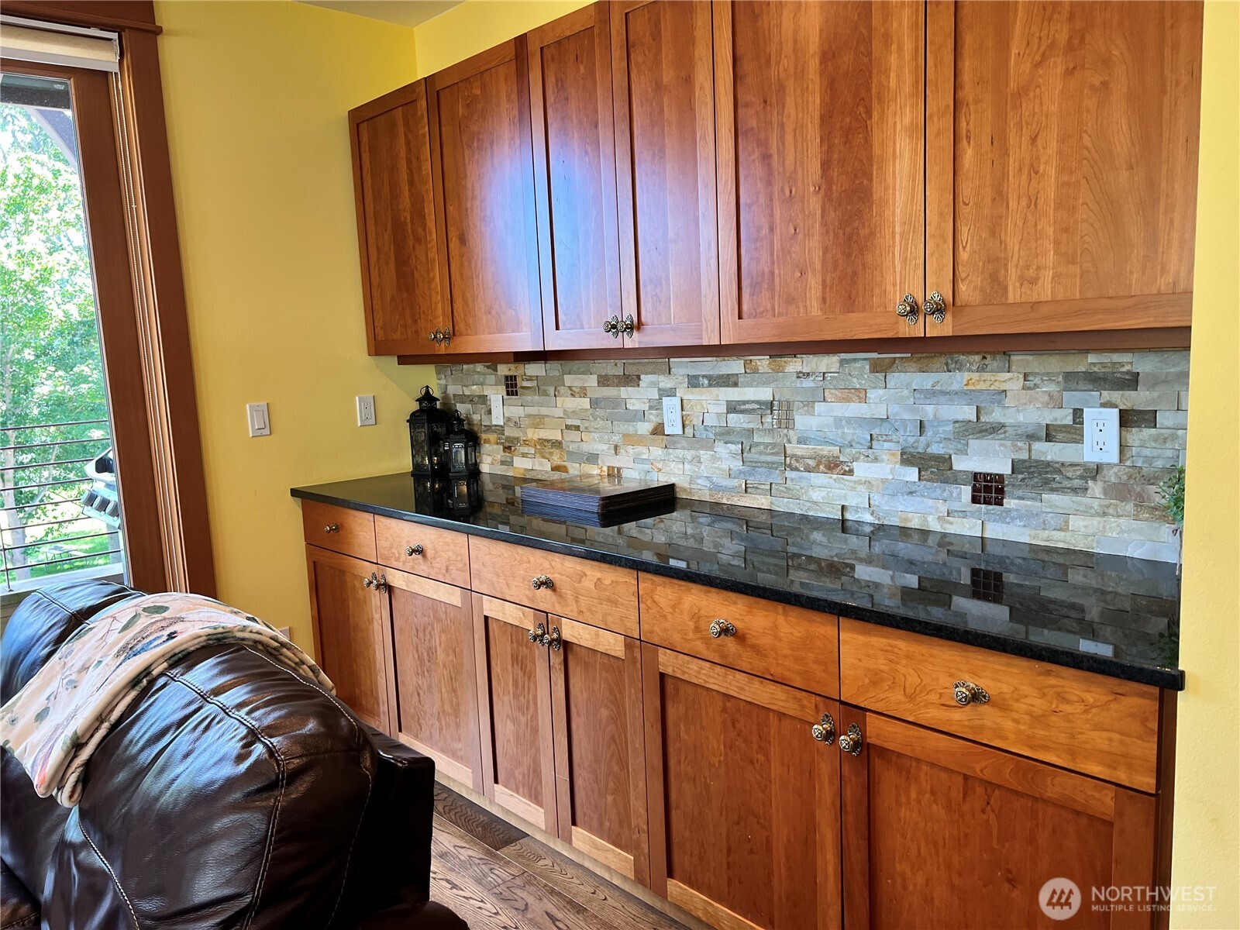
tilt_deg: -9.2
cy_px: 465
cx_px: 620
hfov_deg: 67.3
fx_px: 931
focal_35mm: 26
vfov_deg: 53.1
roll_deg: +1.5
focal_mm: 5.7
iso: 125
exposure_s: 1/120
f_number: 1.5
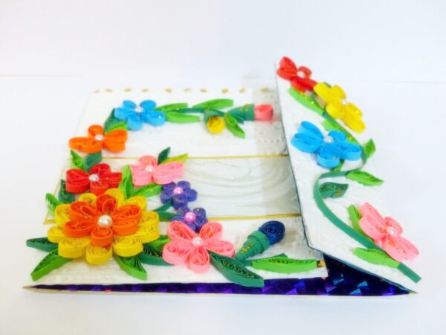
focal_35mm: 44
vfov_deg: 32.9
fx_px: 567
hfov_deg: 42.9
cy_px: 168
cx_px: 223
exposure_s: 1/25
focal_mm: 7.8
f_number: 2.8
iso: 400
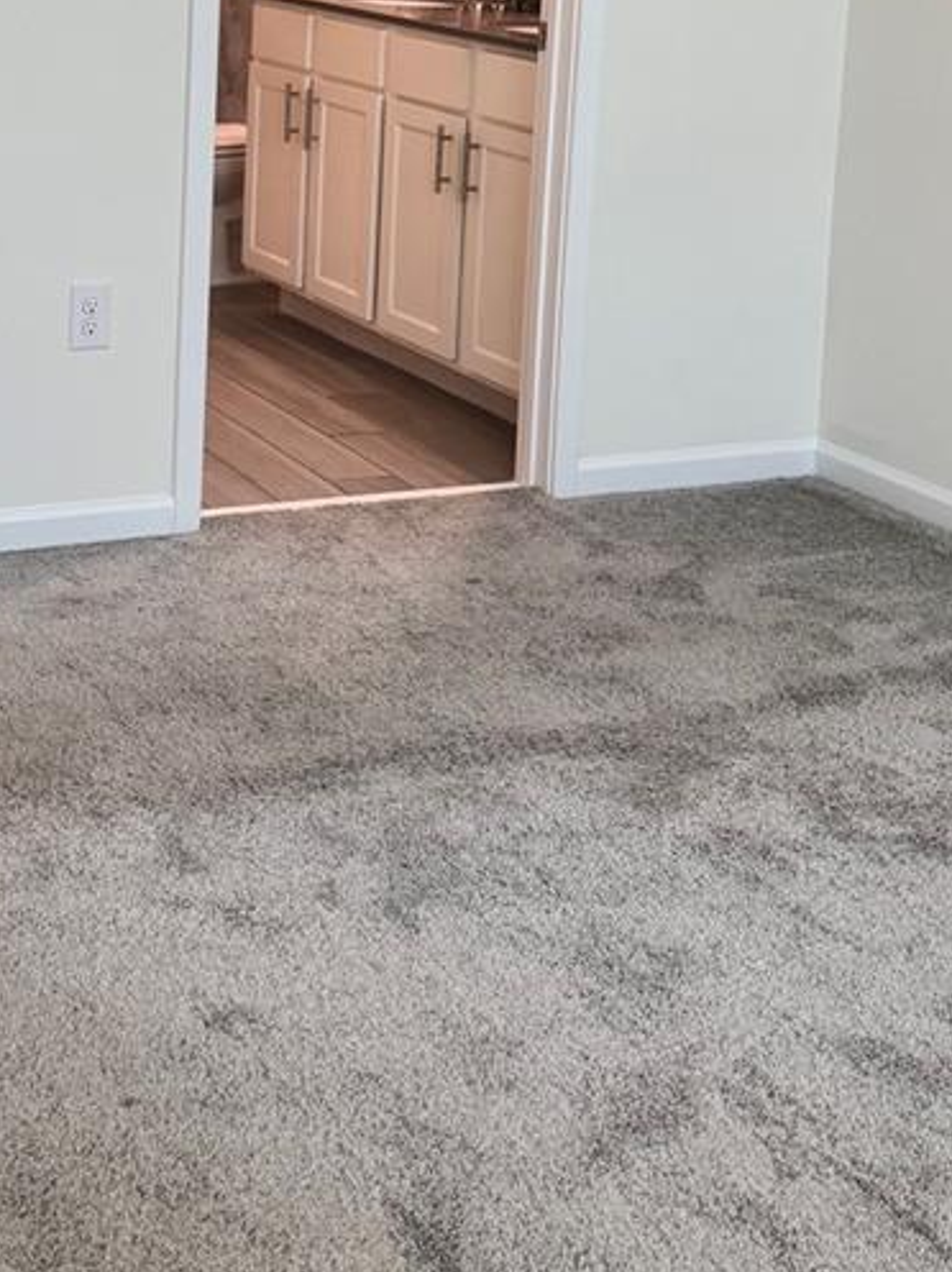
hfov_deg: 24.5
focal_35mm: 58
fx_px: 2130
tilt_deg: -8.1
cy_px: 113
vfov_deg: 31.6
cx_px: 102
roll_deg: -1.4
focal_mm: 6.76
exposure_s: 1/60
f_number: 1.78
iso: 160
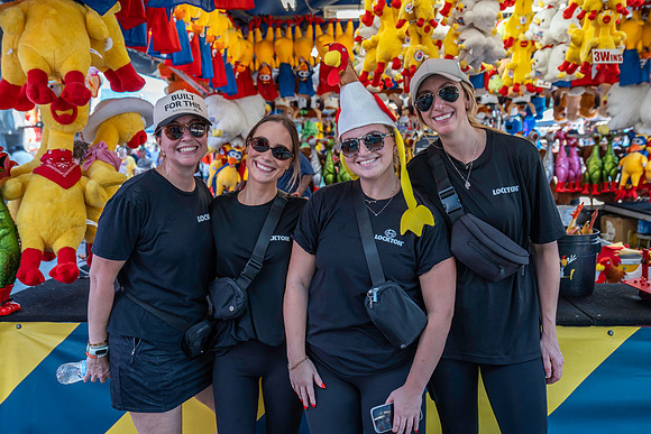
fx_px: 651
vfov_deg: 36.9
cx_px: 326
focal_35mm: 36
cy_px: 217
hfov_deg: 53.1
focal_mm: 36
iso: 800
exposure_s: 1/200
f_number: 4.5
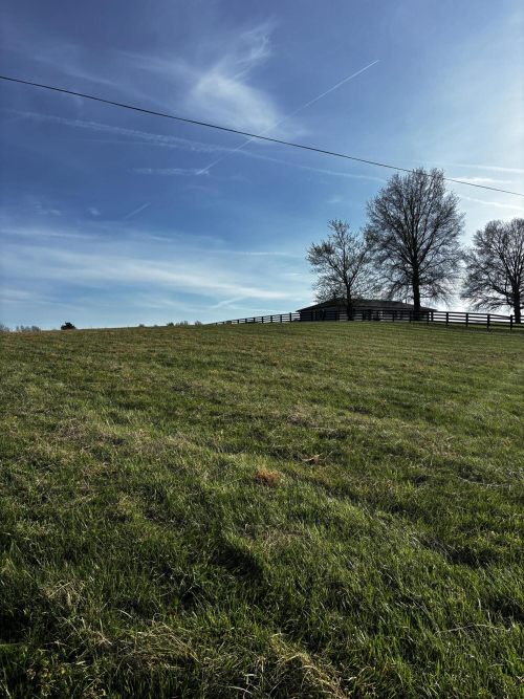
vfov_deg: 67.3
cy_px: 350
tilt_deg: +2.4
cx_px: 262
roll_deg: +1.0
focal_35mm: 26
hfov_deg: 53.0
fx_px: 525
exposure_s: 1/3413
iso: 50
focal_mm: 5.96
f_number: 1.6
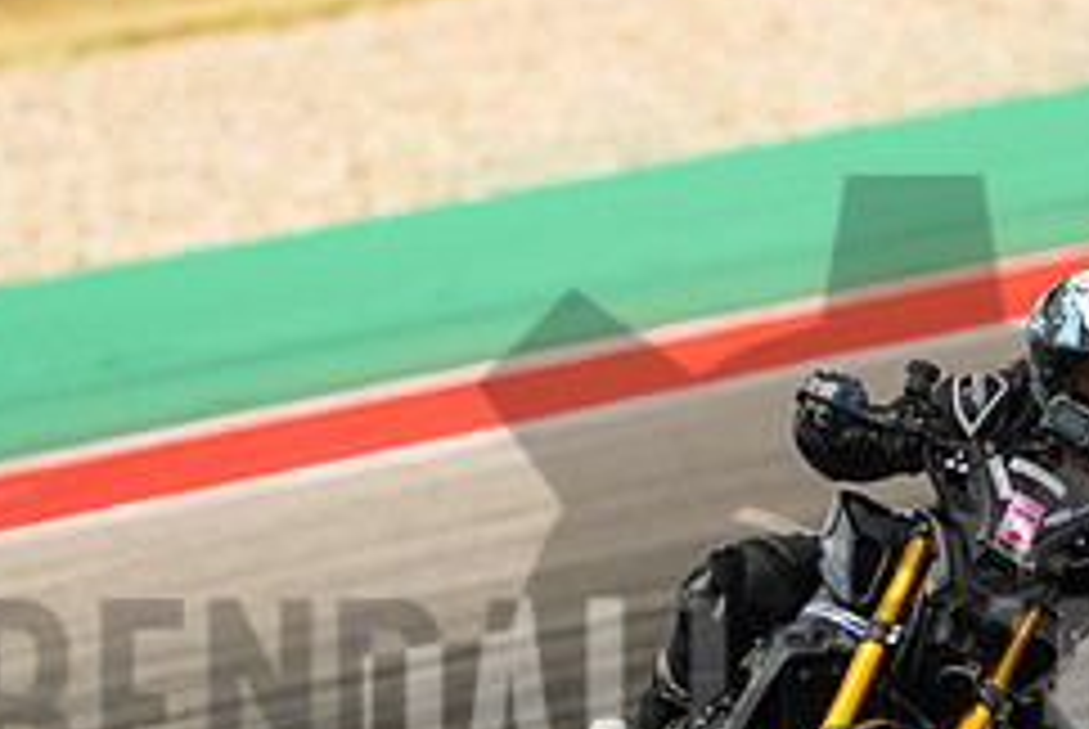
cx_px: 914
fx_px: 30468
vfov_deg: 1.4
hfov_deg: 2.0
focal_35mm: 1006
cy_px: 727
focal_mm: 280
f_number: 2.8
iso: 400
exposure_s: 1/2000
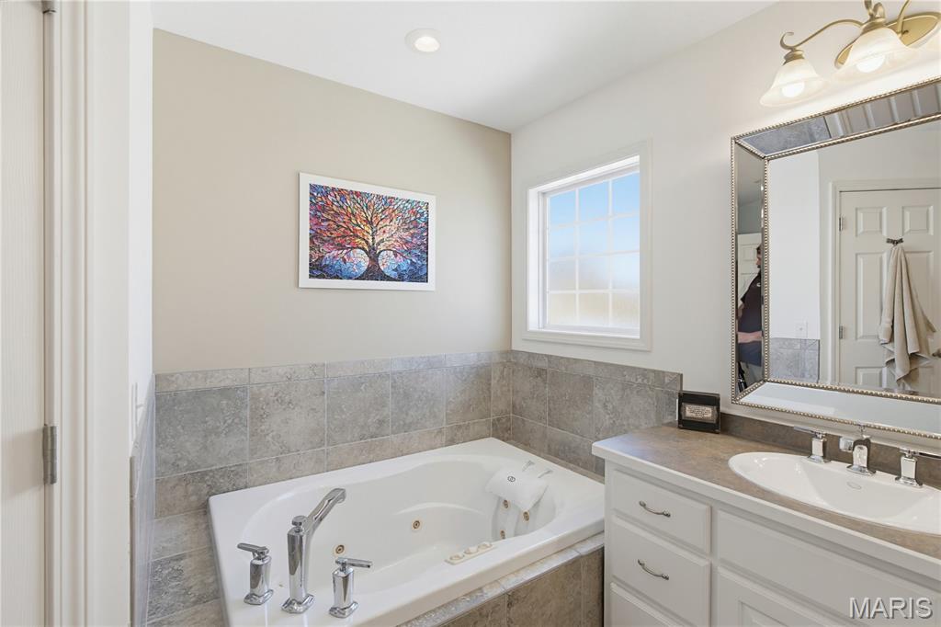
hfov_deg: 96.8
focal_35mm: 16
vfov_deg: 73.7
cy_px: 314
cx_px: 470
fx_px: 418
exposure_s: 1/13
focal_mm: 16
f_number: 6.3
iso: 200
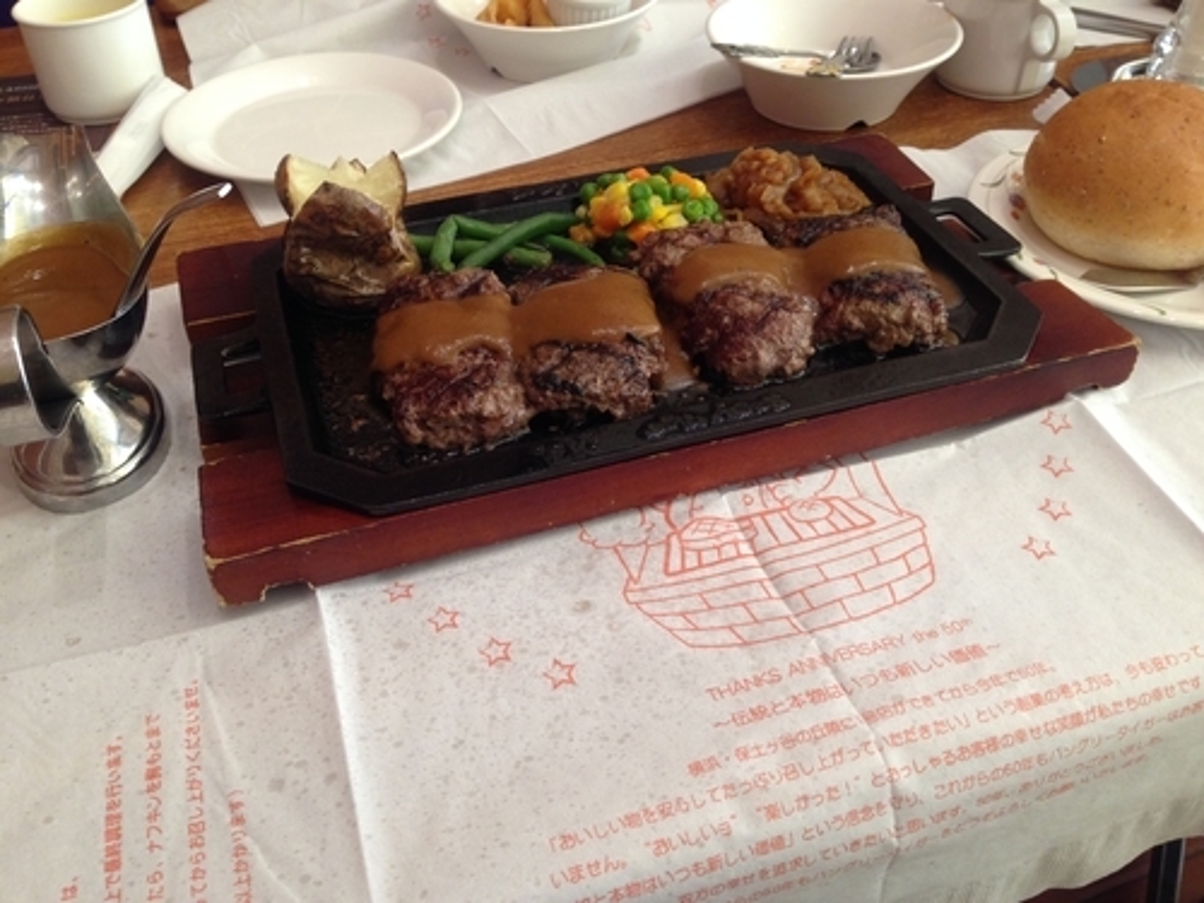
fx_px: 1148
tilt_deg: -40.4
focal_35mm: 33
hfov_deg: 55.4
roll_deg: +4.0
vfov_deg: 42.9
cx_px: 602
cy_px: 452
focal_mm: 4.12
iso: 100
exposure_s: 1/20
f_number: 2.4
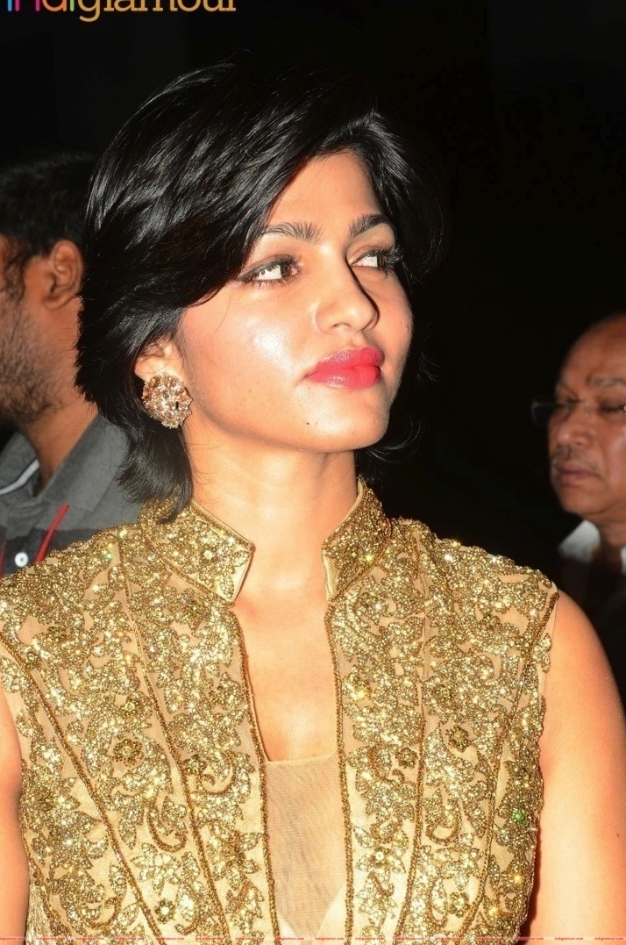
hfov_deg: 12.3
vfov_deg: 18.5
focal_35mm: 111
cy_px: 497
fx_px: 2906
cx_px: 289
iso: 200
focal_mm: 66
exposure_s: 1/160
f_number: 10
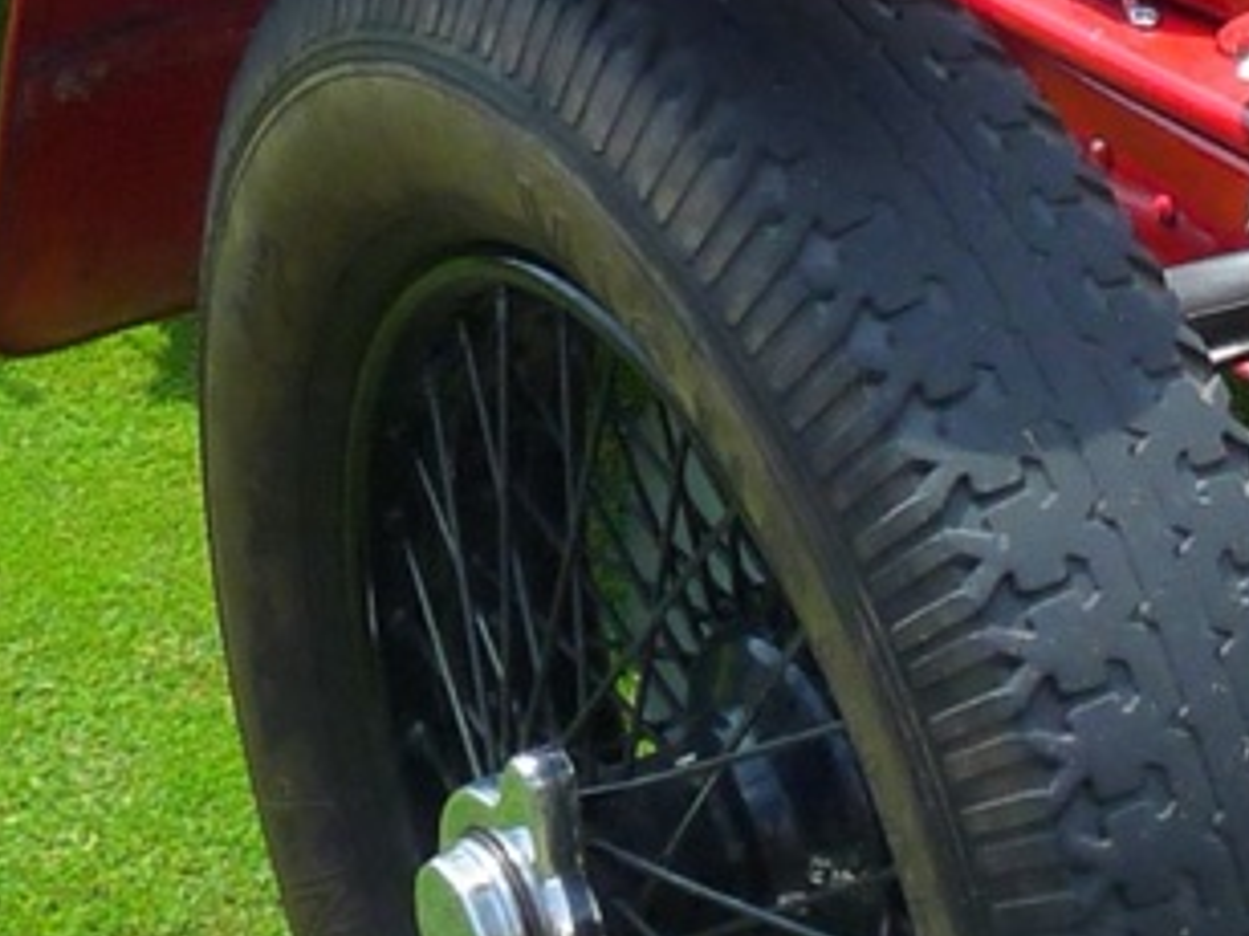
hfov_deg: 13.0
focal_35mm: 151
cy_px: -37
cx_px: 1131
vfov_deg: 9.7
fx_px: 5446
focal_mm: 5.2
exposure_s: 1/250
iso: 160
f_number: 5
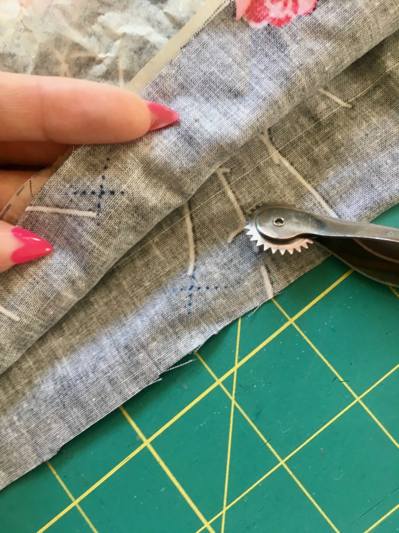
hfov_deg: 48.2
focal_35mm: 29
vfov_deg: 61.7
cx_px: 200
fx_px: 446
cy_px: 266
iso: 50
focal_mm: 4.15
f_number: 2.2
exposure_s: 1/30
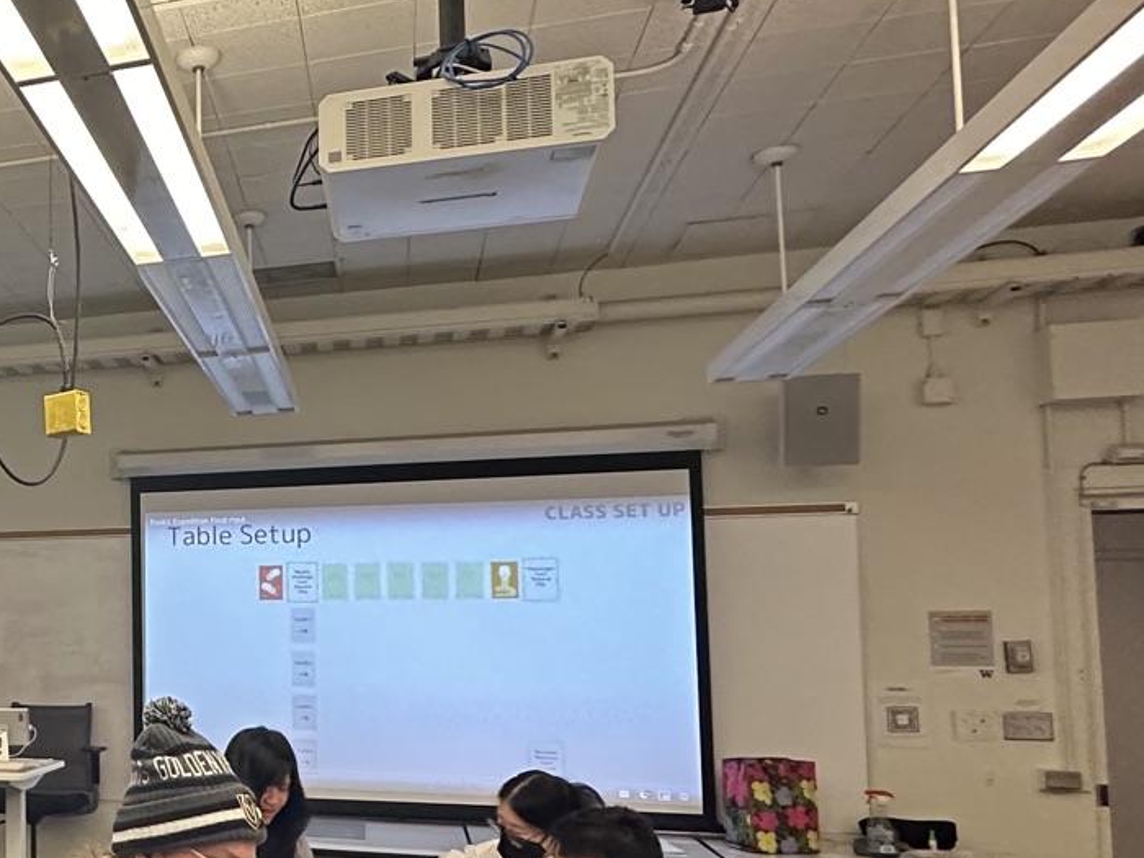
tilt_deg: +4.2
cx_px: -124
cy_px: 562
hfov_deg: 38.4
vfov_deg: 35.7
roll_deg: +0.1
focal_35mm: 40
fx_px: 1322
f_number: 2.2
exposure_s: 1/90
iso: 320
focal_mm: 2.22
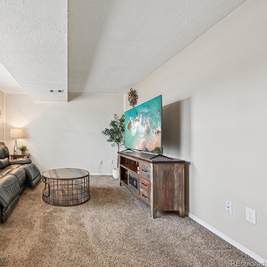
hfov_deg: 75.4
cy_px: 134
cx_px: 70
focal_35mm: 18
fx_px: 157
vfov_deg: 80.7
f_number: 8
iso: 320
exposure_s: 1/15
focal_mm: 14
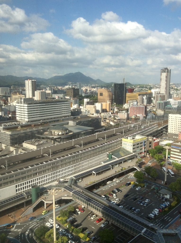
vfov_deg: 56.9
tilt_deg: -9.4
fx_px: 224
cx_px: 90
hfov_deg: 44.1
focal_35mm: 32
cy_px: 122
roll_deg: -1.3
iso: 32
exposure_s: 1/1059
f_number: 2.4
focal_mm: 3.3
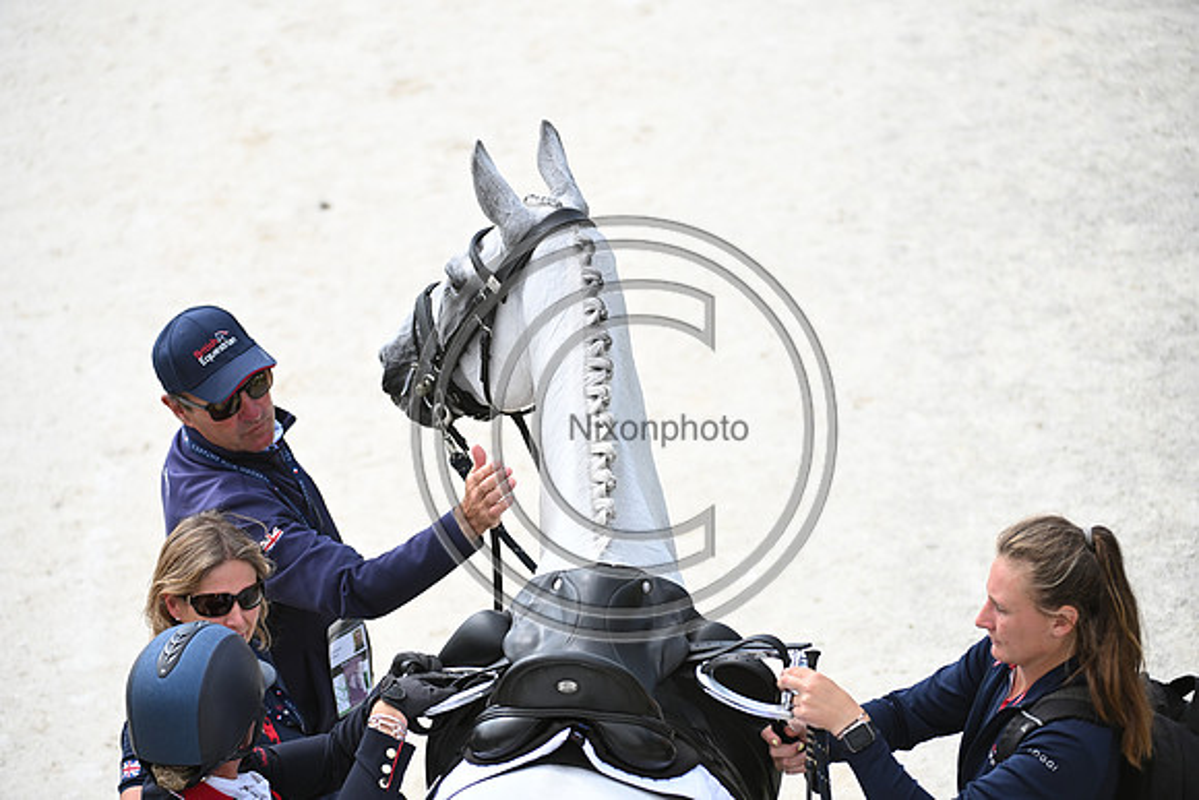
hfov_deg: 10.3
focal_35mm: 200
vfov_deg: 6.9
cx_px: 600
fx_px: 6662
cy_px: 400
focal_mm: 200
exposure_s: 1/1600
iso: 560
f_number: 4.5
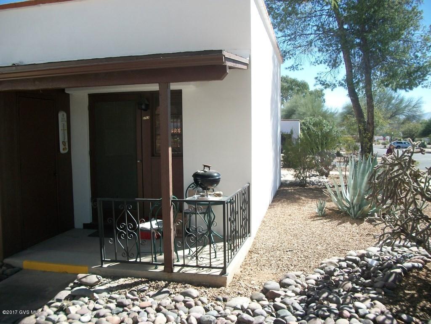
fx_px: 398
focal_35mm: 32
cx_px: 216
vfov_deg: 44.2
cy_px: 162
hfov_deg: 56.8
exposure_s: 1/640
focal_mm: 5.7
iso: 80
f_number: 2.9
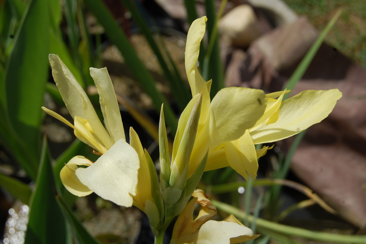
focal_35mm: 57
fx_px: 579
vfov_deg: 23.7
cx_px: 183
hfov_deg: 35.1
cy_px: 122
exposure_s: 1/500
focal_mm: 38
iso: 200
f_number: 11
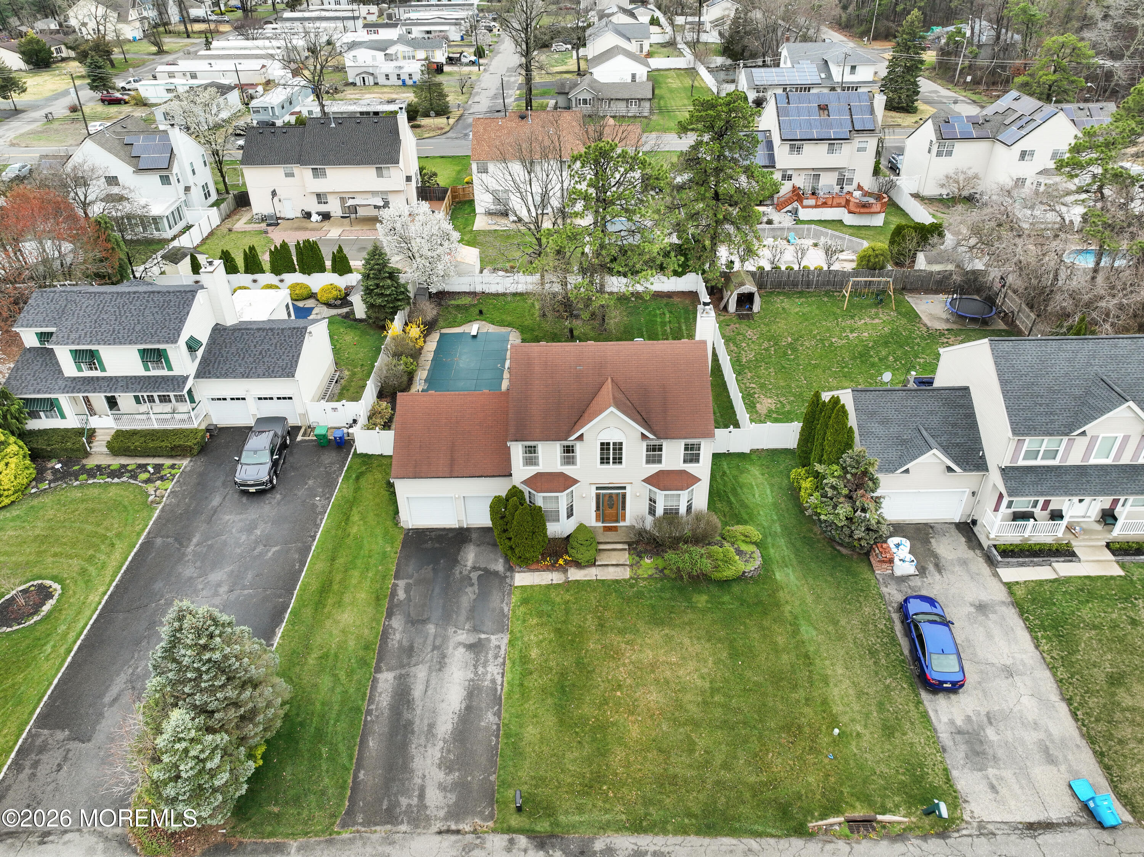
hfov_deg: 71.6
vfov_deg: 56.8
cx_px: 572
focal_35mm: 24
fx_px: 793
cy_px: 428
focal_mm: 12.29
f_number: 2.8
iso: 110
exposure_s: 1/800
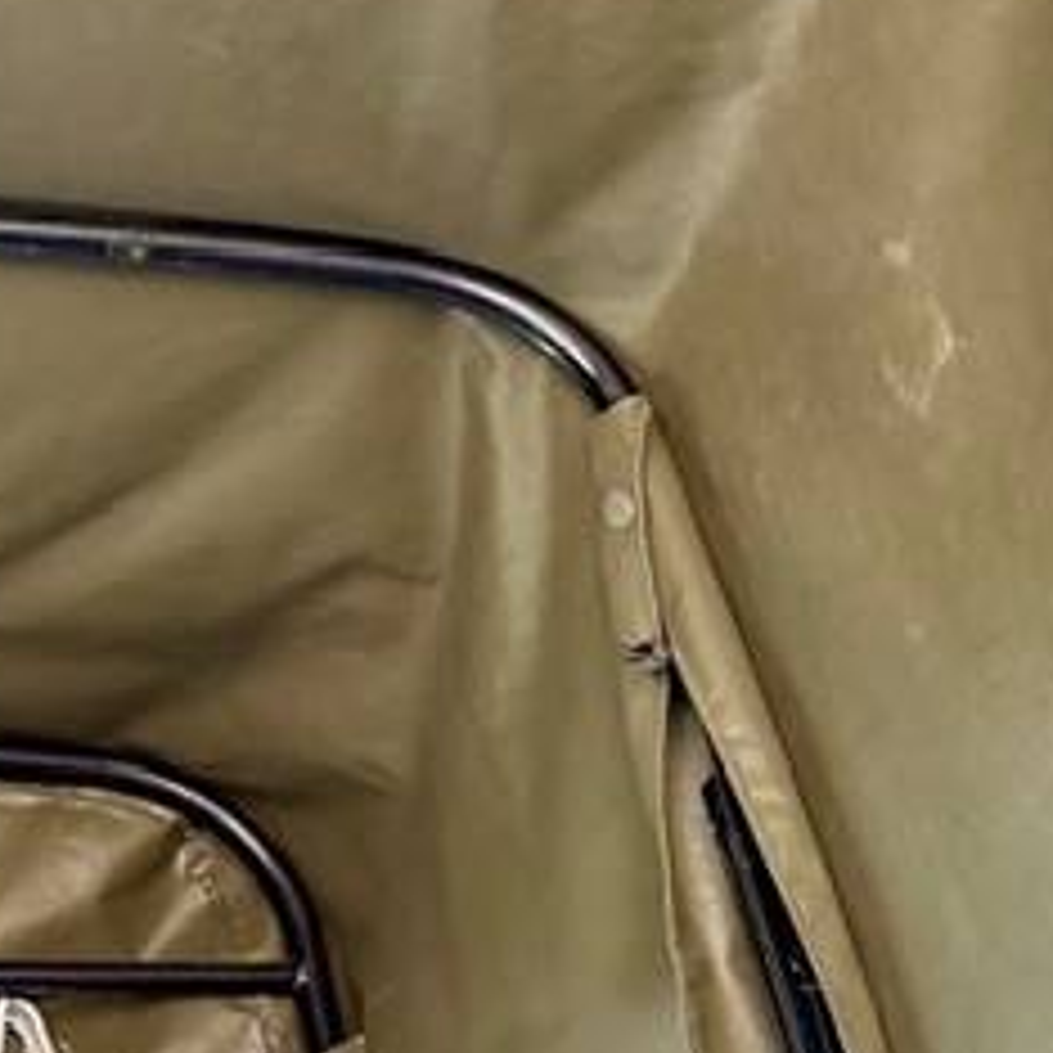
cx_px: -788
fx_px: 3992
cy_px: 364
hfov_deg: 13.6
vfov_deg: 15.0
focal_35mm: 116
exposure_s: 1/98
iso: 200
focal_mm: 6.76
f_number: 1.78
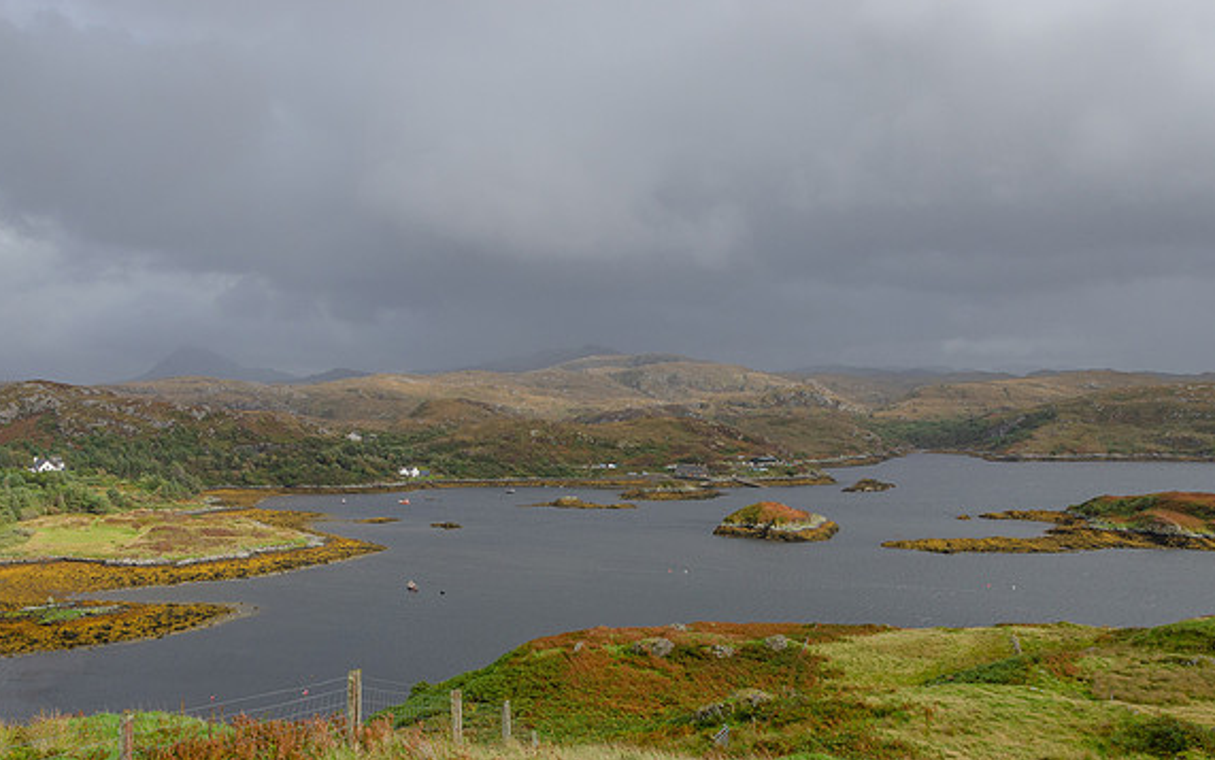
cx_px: 604
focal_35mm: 34
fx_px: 1126
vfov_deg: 37.0
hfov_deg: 56.7
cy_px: 492
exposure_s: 1/640
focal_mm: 18
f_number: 8
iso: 200
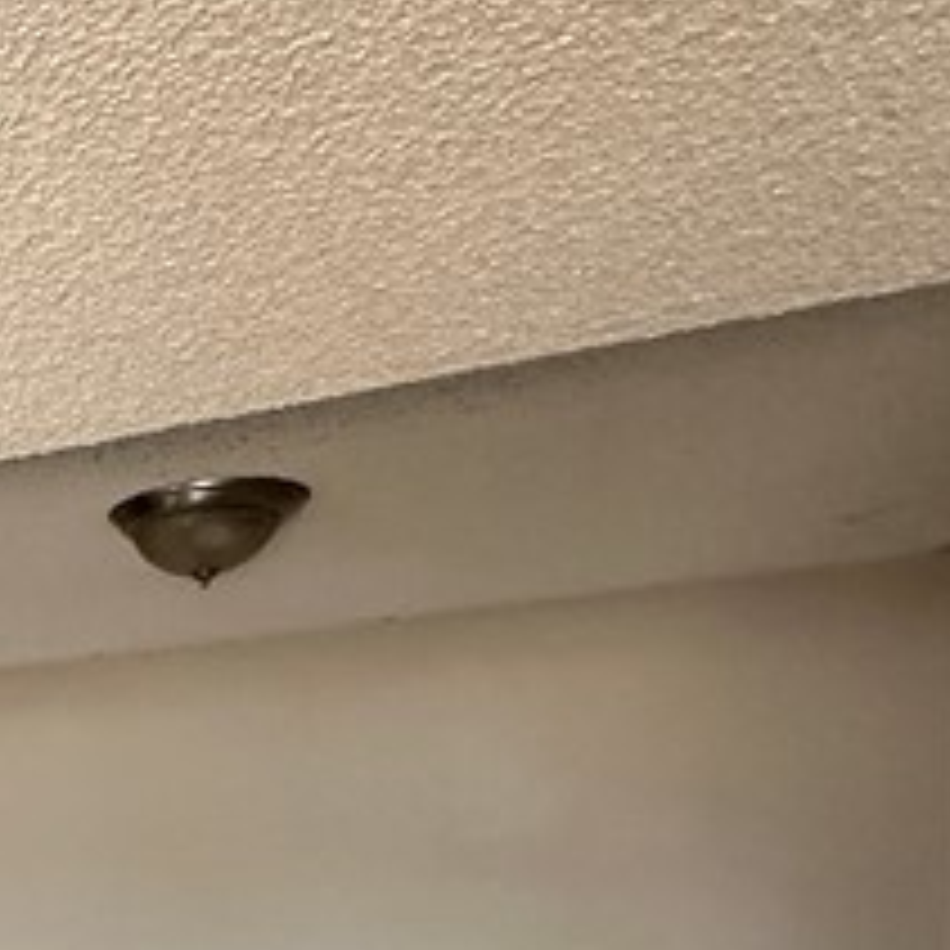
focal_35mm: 60
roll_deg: +0.3
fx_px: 1863
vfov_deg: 25.6
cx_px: -581
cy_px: 1139
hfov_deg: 22.1
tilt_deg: +0.0
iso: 250
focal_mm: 2.22
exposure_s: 1/99
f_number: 2.2
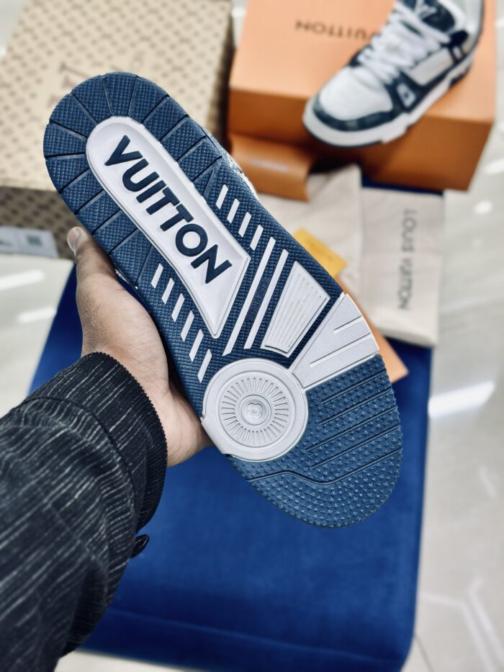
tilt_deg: -54.9
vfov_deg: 39.7
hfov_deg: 30.3
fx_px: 932
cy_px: 336
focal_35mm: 48
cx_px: 252
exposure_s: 1/100
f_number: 1.78
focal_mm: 6.86
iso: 80
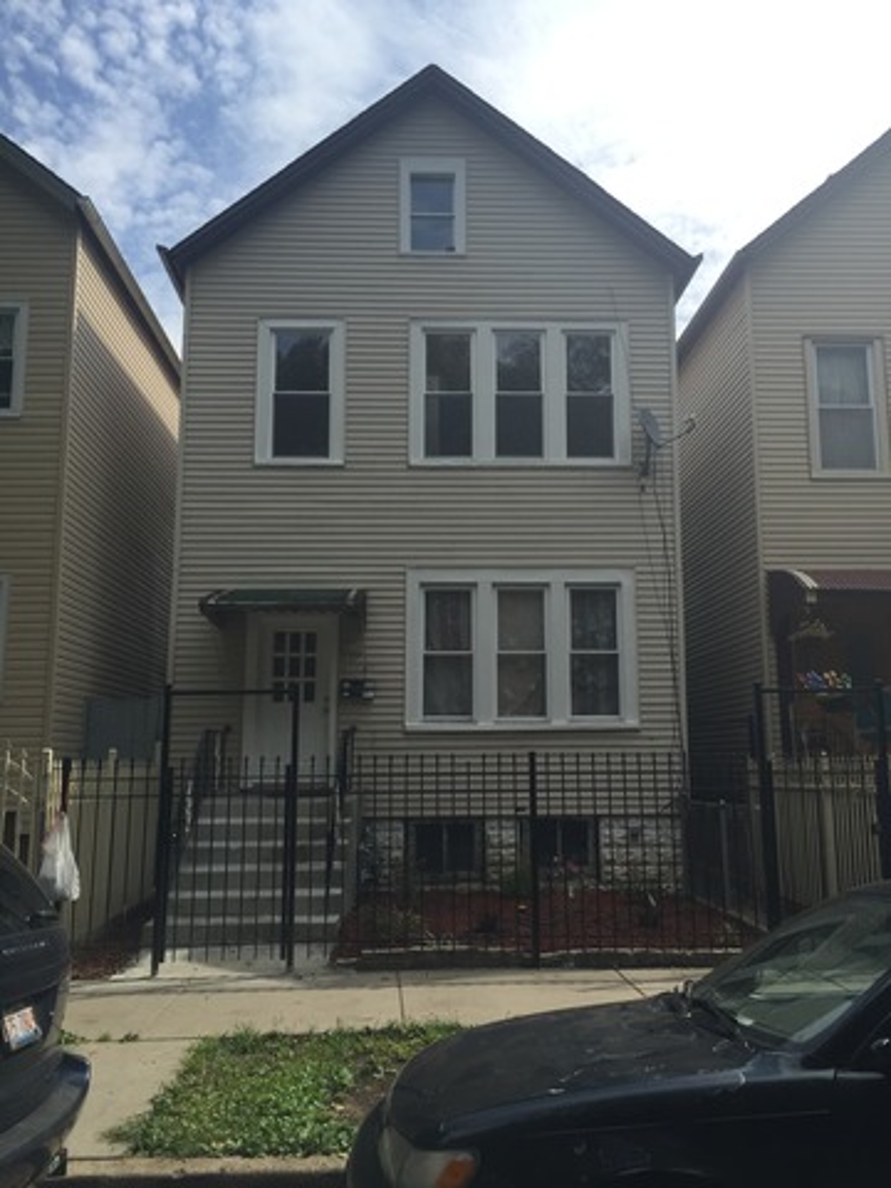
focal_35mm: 29
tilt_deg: +9.7
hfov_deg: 48.2
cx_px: 446
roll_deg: +0.2
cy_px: 594
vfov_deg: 61.7
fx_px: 995
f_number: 2.2
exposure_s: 1/2083
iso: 32
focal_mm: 4.15
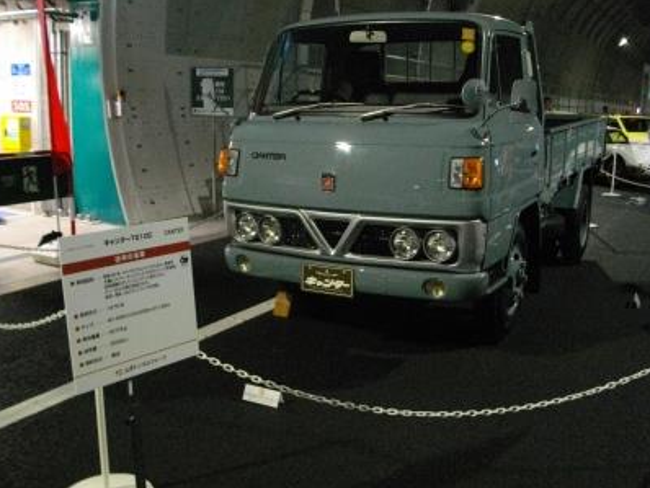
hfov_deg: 51.3
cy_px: 243
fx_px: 676
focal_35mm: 36
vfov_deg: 39.7
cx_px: 325
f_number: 2.9
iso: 800
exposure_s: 1/15
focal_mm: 5.7
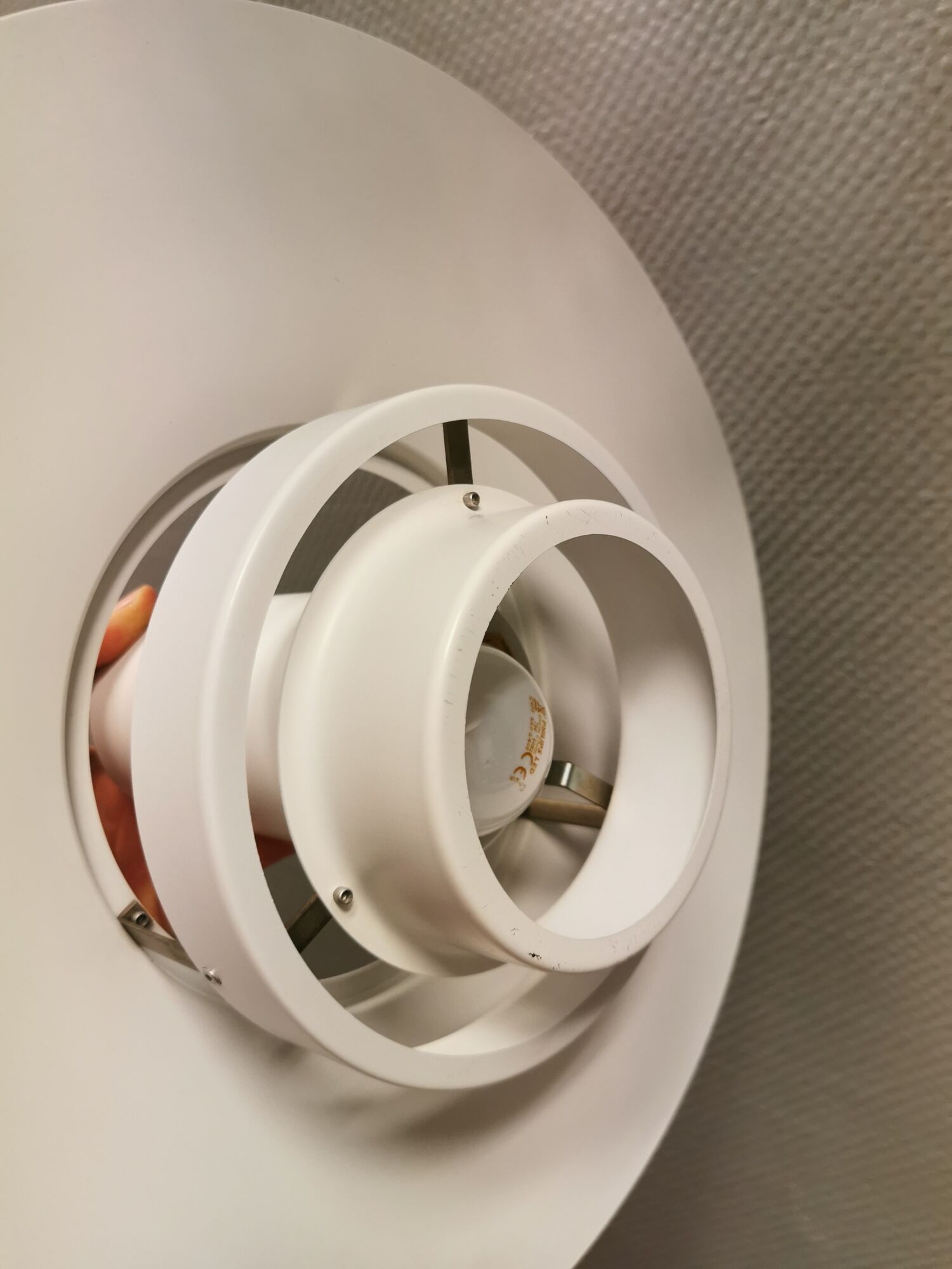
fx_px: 990
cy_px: 634
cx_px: 476
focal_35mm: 27
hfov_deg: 51.4
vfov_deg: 65.3
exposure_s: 1/60
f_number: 1.6
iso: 125
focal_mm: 5.56
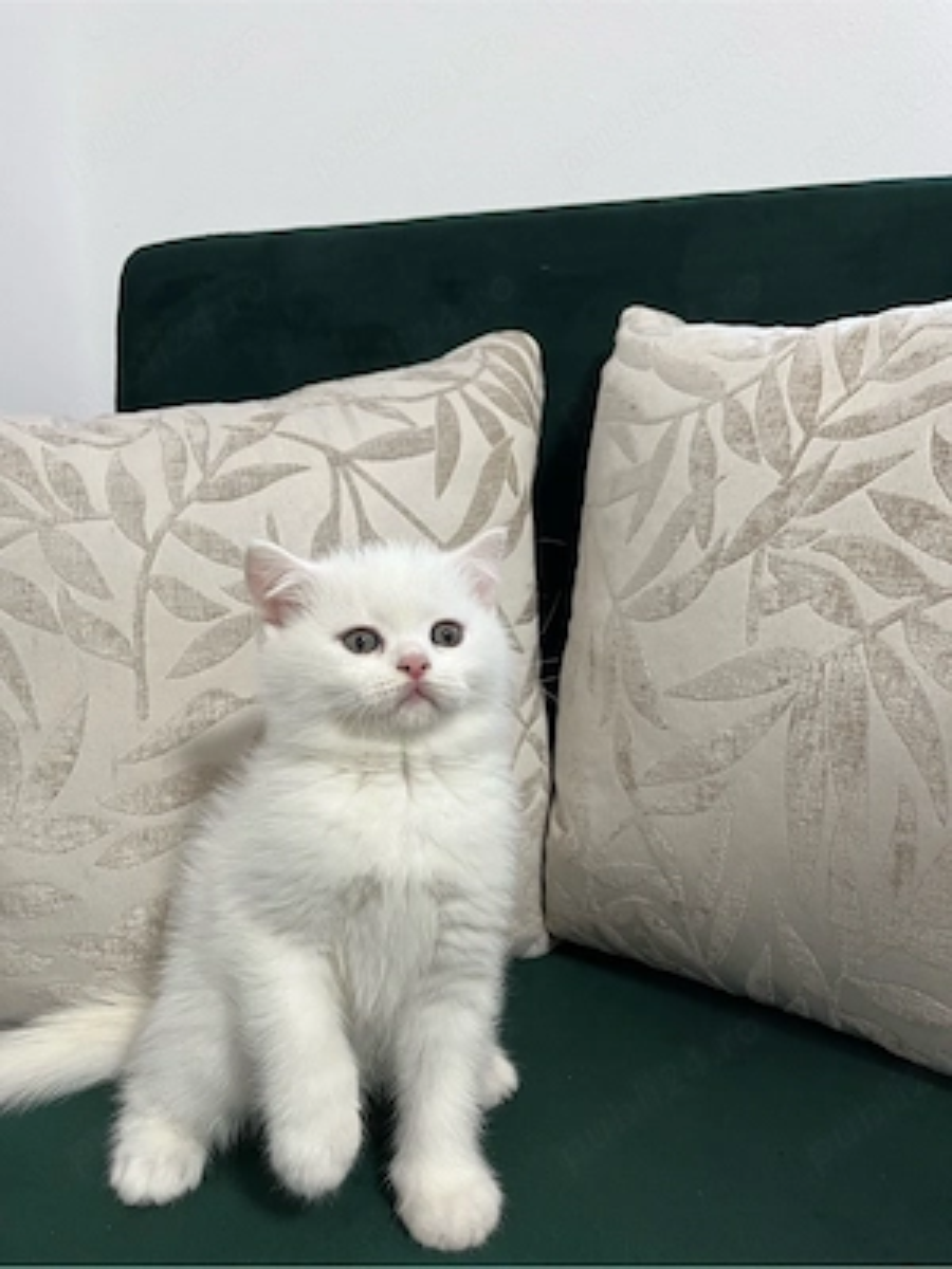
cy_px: 634
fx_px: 953
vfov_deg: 67.3
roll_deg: +1.3
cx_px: 476
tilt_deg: -7.1
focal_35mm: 26
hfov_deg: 53.1
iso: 200
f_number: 1.6
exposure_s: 1/60
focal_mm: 5.1
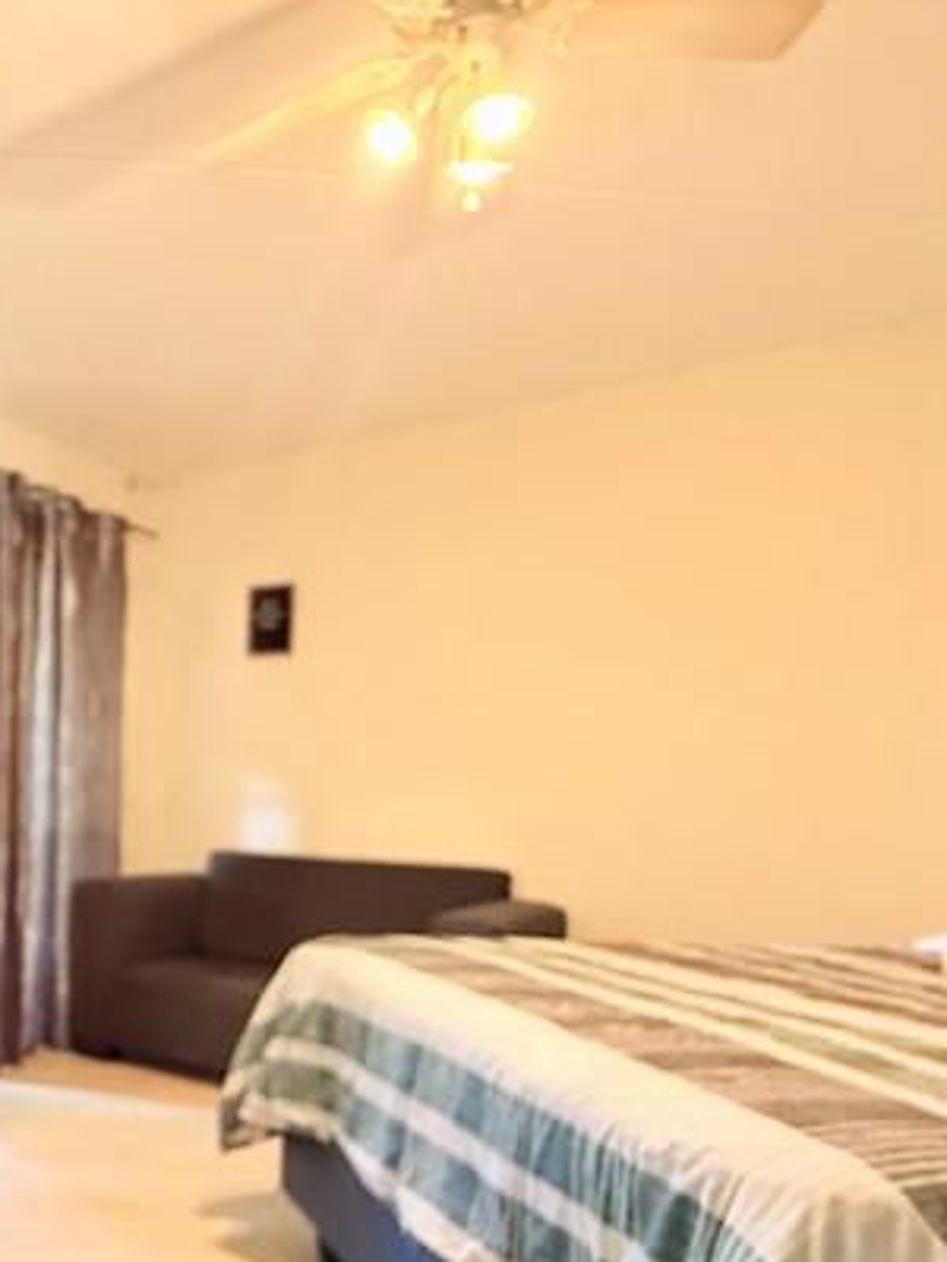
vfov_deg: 62.4
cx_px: 13
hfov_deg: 43.2
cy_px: 805
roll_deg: -1.7
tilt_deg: +0.0
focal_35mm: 28
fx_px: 1021
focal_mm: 2.22
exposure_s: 1/50
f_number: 2.2
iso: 640
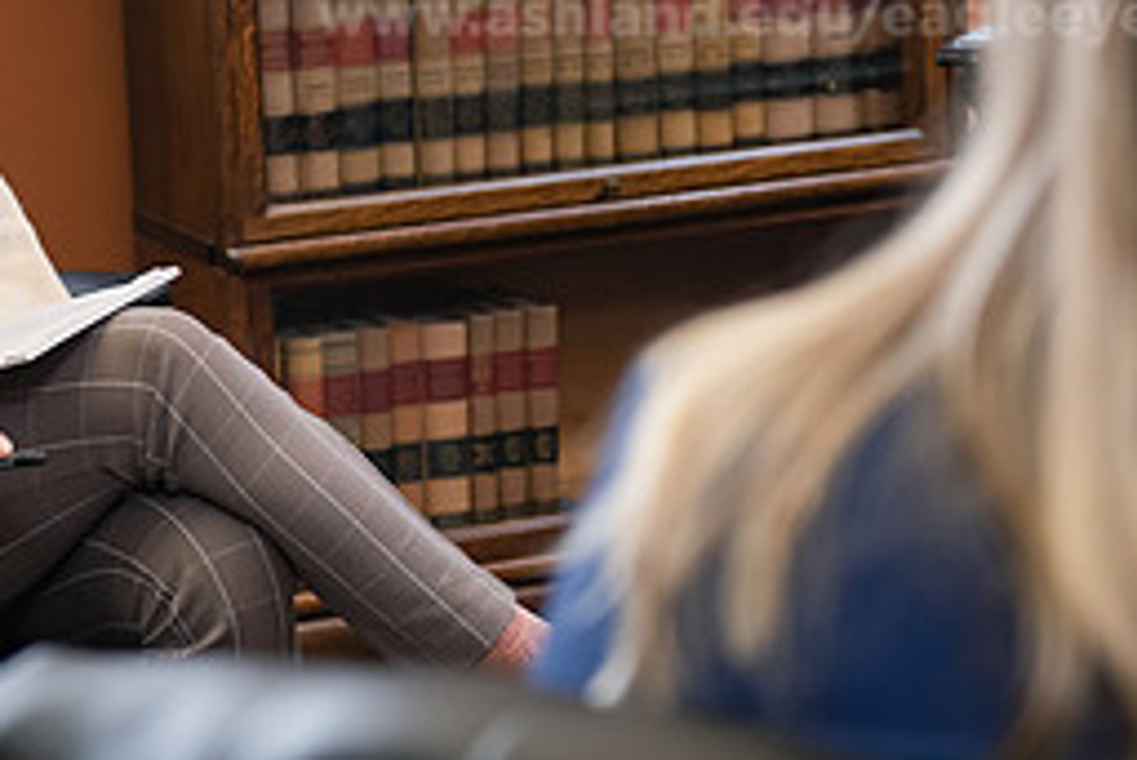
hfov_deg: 17.1
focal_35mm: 118
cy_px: 109
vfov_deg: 11.6
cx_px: 115
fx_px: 3729
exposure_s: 1/160
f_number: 3.2
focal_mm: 52
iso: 1000
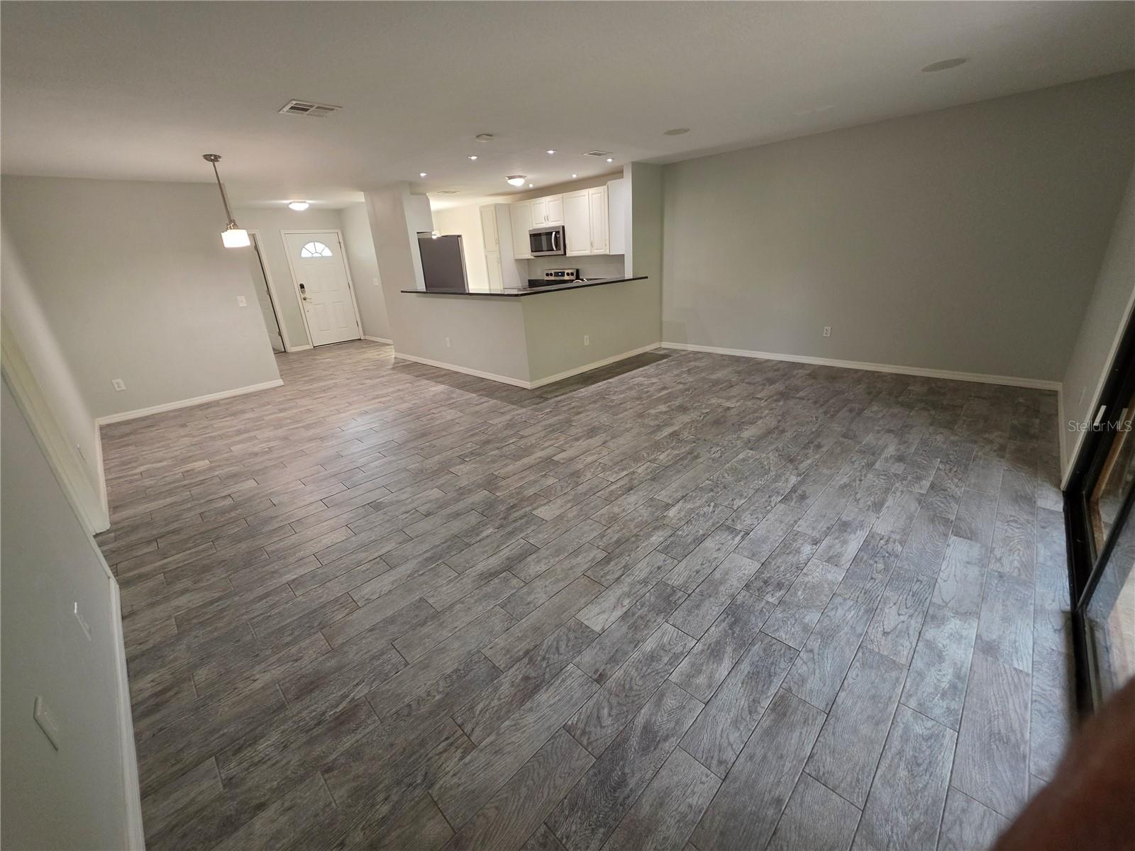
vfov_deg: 89.9
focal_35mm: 13
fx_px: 426
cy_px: 426
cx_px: 568
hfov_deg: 106.2
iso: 250
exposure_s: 1/120
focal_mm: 2.2
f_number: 1.9
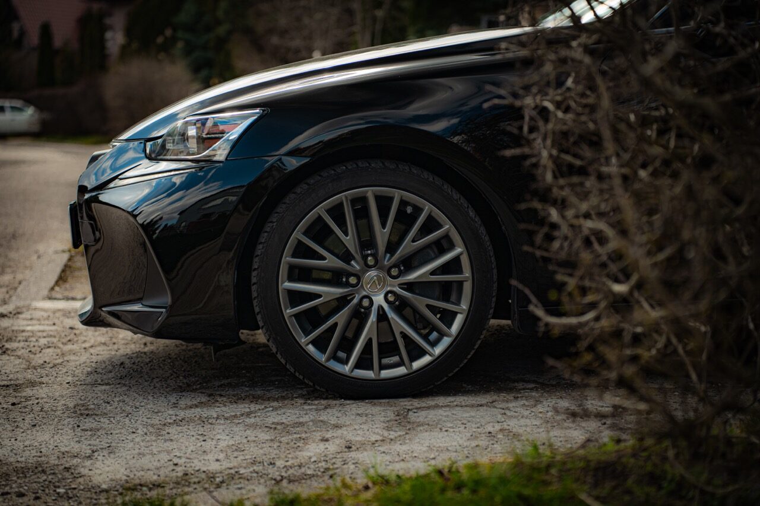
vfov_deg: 18.2
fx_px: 1583
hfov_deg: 27.0
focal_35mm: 75
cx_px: 380
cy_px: 253
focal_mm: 75
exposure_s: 1/500
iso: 125
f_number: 2.8
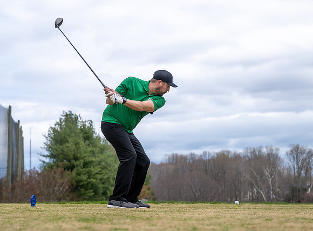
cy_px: 159
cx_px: 124
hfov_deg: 21.1
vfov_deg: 15.6
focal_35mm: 93
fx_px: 839
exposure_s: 1/5000
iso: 180
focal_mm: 45
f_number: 2.8
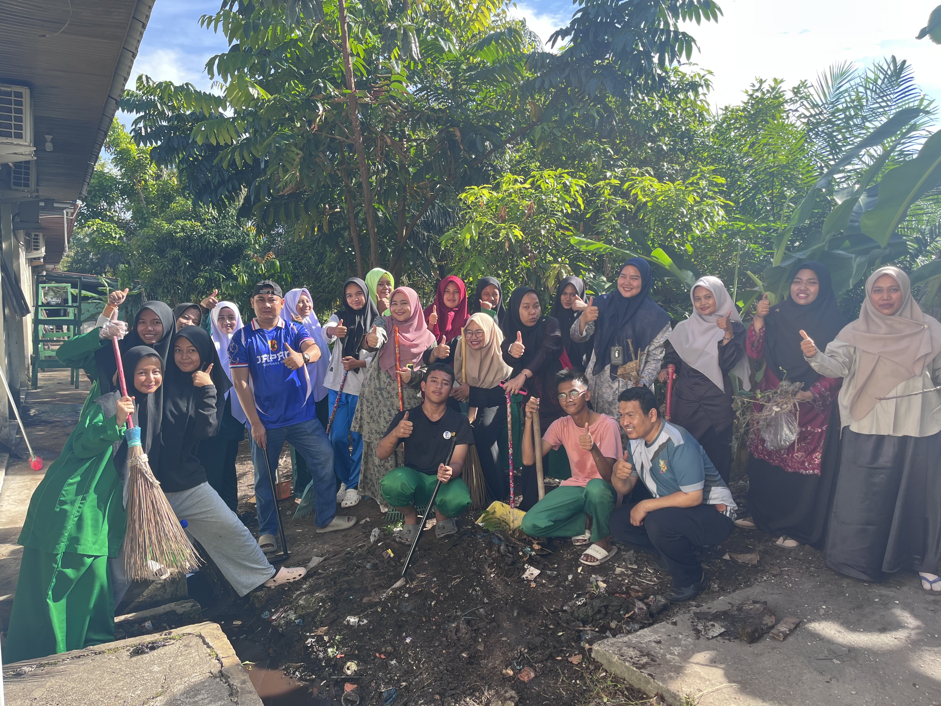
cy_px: 353
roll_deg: +0.3
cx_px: 470
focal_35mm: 26
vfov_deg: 53.1
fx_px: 707
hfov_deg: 67.3
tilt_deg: -4.8
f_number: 1.6
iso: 50
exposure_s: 1/484
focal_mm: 5.1
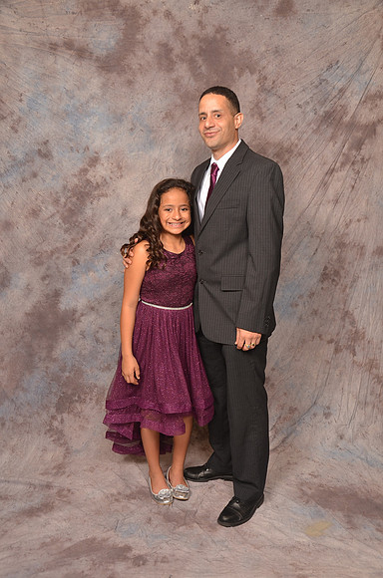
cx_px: 192
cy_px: 289
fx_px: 577
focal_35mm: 36
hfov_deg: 36.7
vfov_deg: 53.2
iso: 200
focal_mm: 24
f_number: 5.6
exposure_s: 1/60
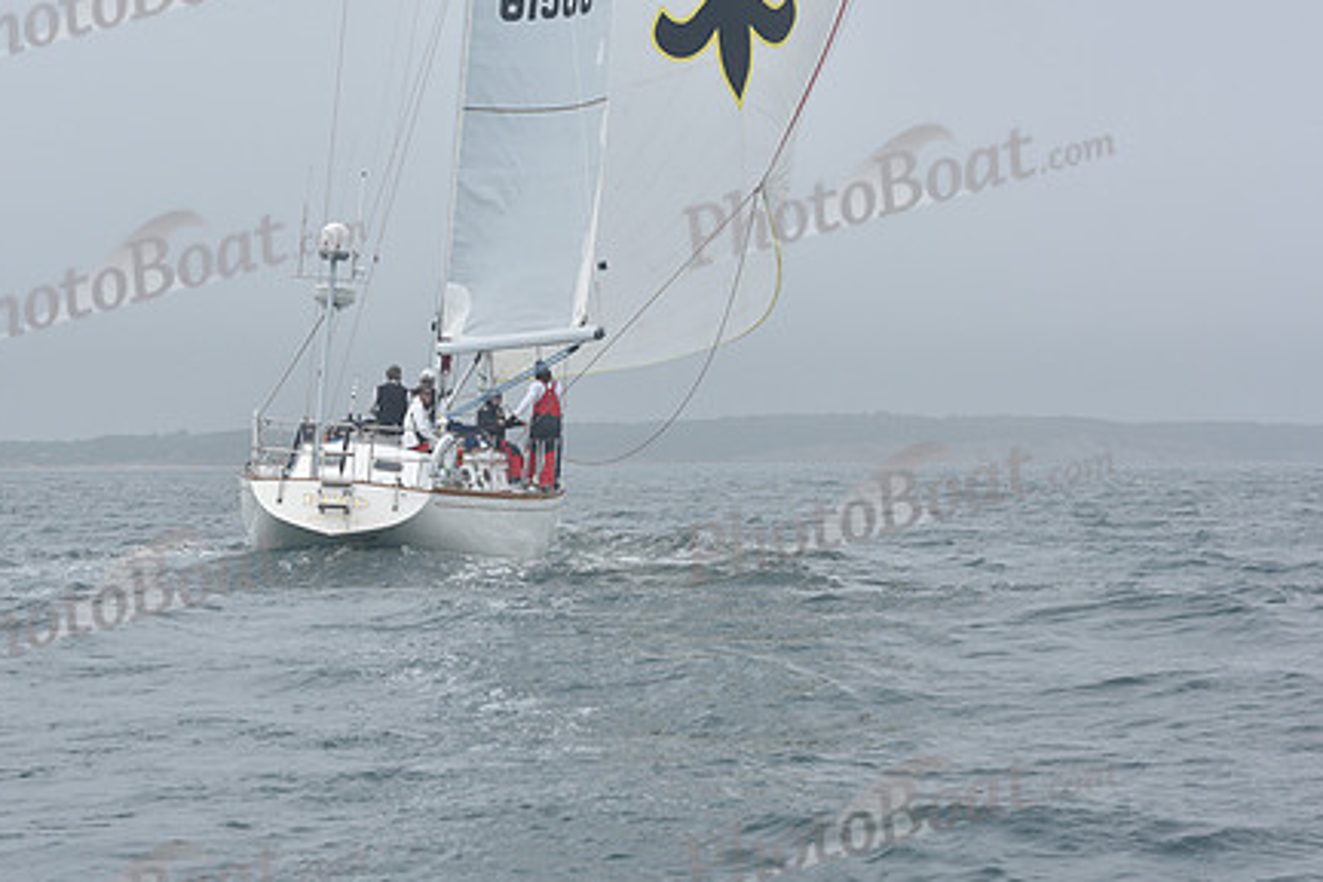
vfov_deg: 12.5
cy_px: 390
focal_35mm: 110
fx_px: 4042
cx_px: 527
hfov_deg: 18.6
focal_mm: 82
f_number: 11
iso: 250
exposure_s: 1/800
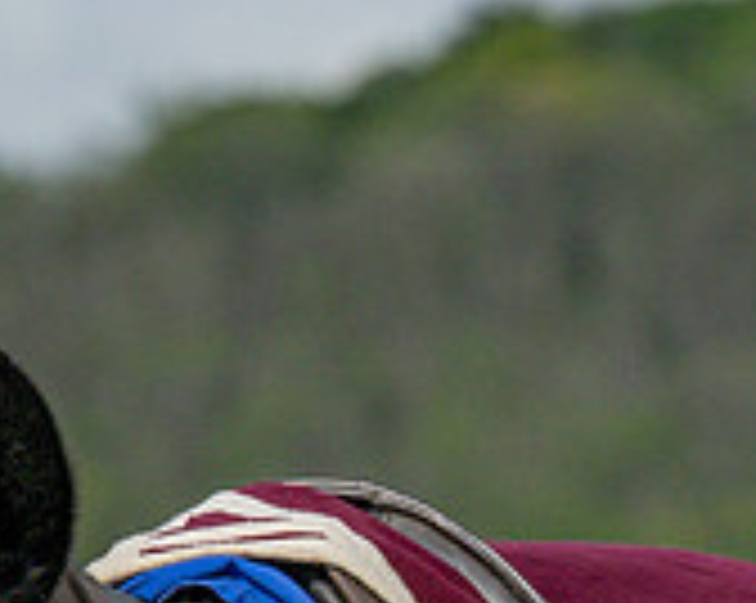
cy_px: 762
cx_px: 913
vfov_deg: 1.7
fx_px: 20293
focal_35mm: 908
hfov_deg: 2.1
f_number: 5.6
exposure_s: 1/2500
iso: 400
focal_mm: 130
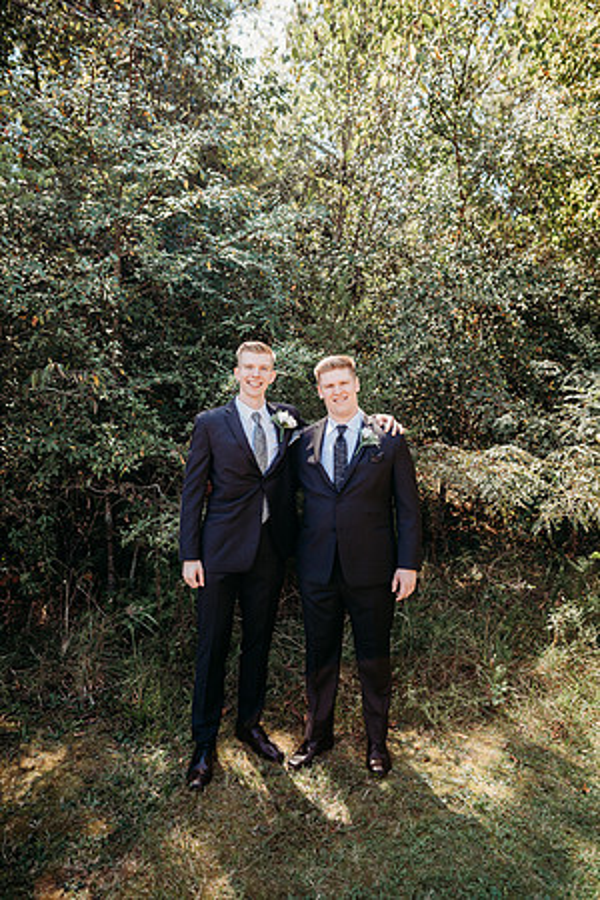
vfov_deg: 73.7
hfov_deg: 53.1
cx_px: 300
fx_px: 600
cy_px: 450
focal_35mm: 24
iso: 125
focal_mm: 24
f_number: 2.8
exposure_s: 1/400
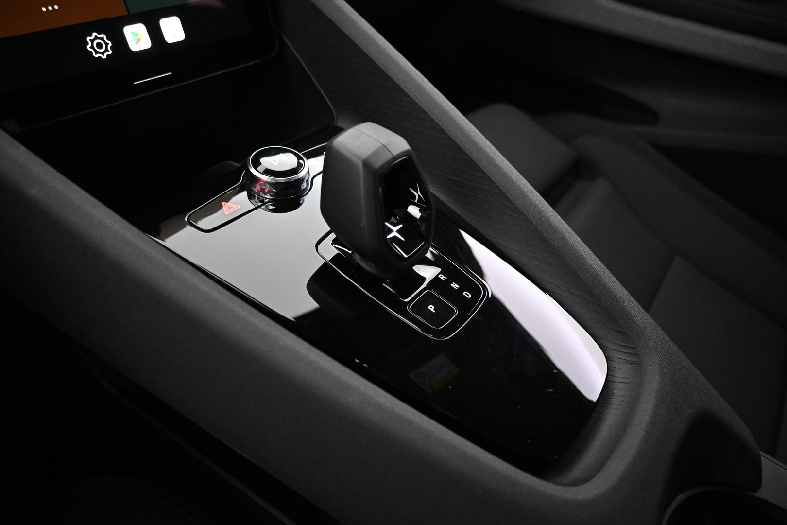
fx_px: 525
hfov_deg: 73.7
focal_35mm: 24
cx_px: 394
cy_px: 262
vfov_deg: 53.1
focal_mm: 16
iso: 4000
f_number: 3.5
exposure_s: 1/40
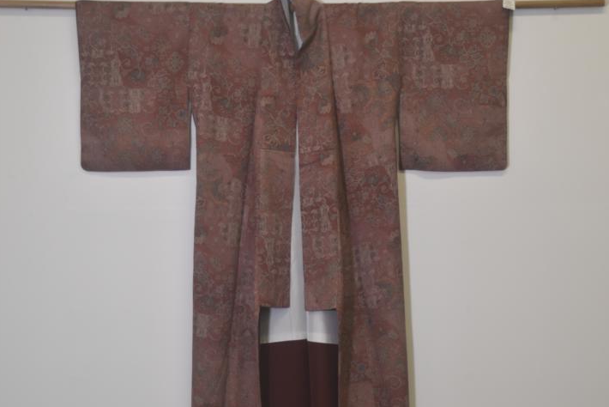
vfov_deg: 15.7
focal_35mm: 87
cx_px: 294
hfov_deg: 23.4
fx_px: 1472
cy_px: 273
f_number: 4.2
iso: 400
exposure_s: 1/60
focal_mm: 38
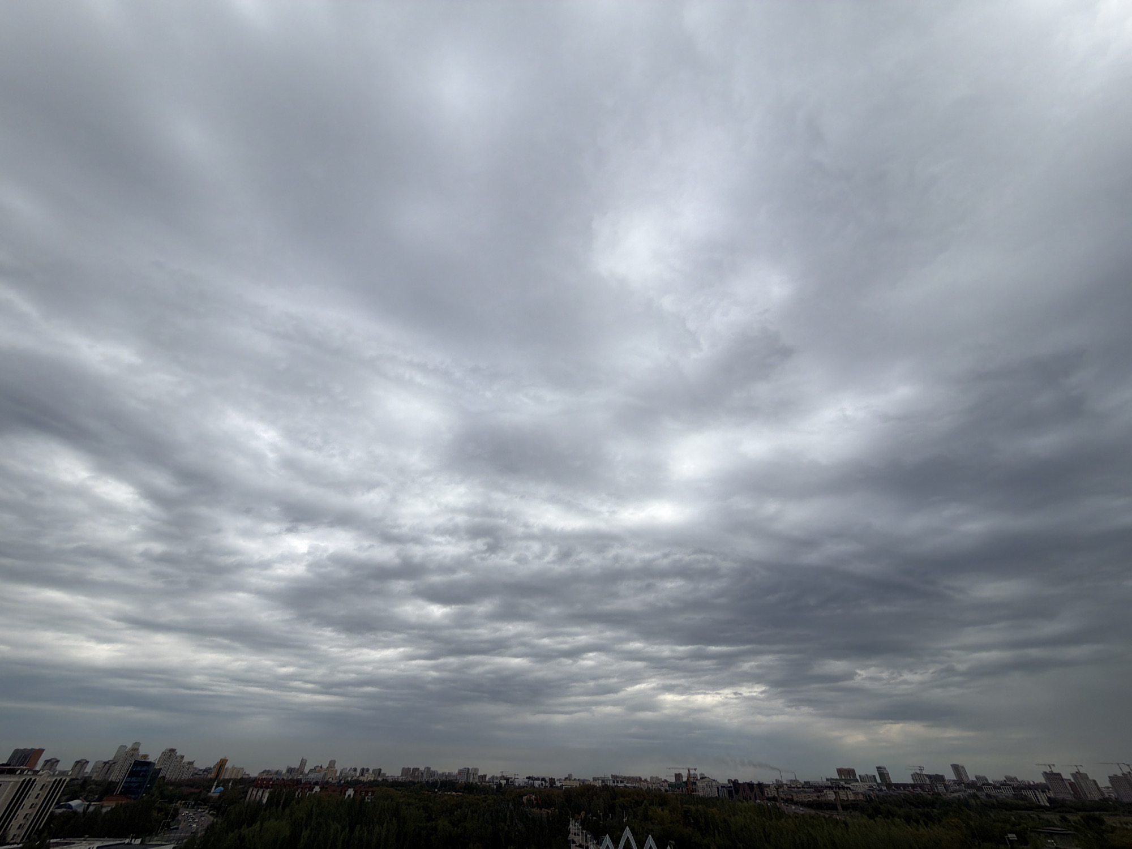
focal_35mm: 14
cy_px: 424
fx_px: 458
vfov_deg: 85.7
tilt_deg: +38.6
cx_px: 566
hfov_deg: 102.1
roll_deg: -0.8
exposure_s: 1/1050
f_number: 2.2
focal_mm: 2.22
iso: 20
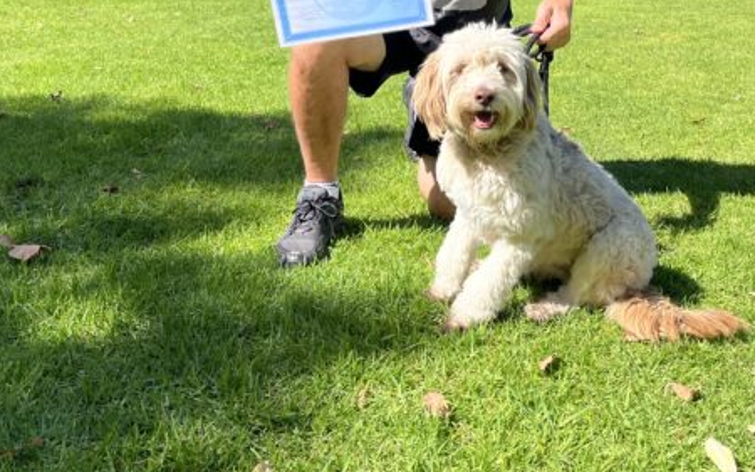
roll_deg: -1.5
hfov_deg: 42.6
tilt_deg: -9.3
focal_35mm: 47
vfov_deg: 26.5
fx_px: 967
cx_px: 393
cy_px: 47
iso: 50
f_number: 1.6
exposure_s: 1/2410
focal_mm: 5.1
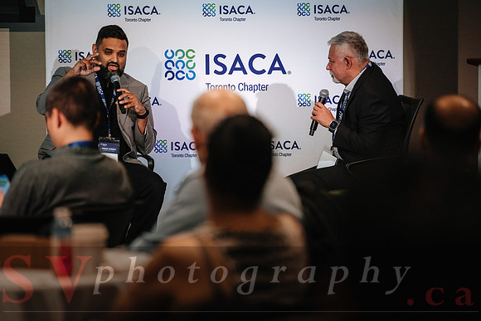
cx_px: 228
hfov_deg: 9.2
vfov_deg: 6.2
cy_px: 155
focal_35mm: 223
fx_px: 2974
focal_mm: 140
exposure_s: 1/80
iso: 800
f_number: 2.8
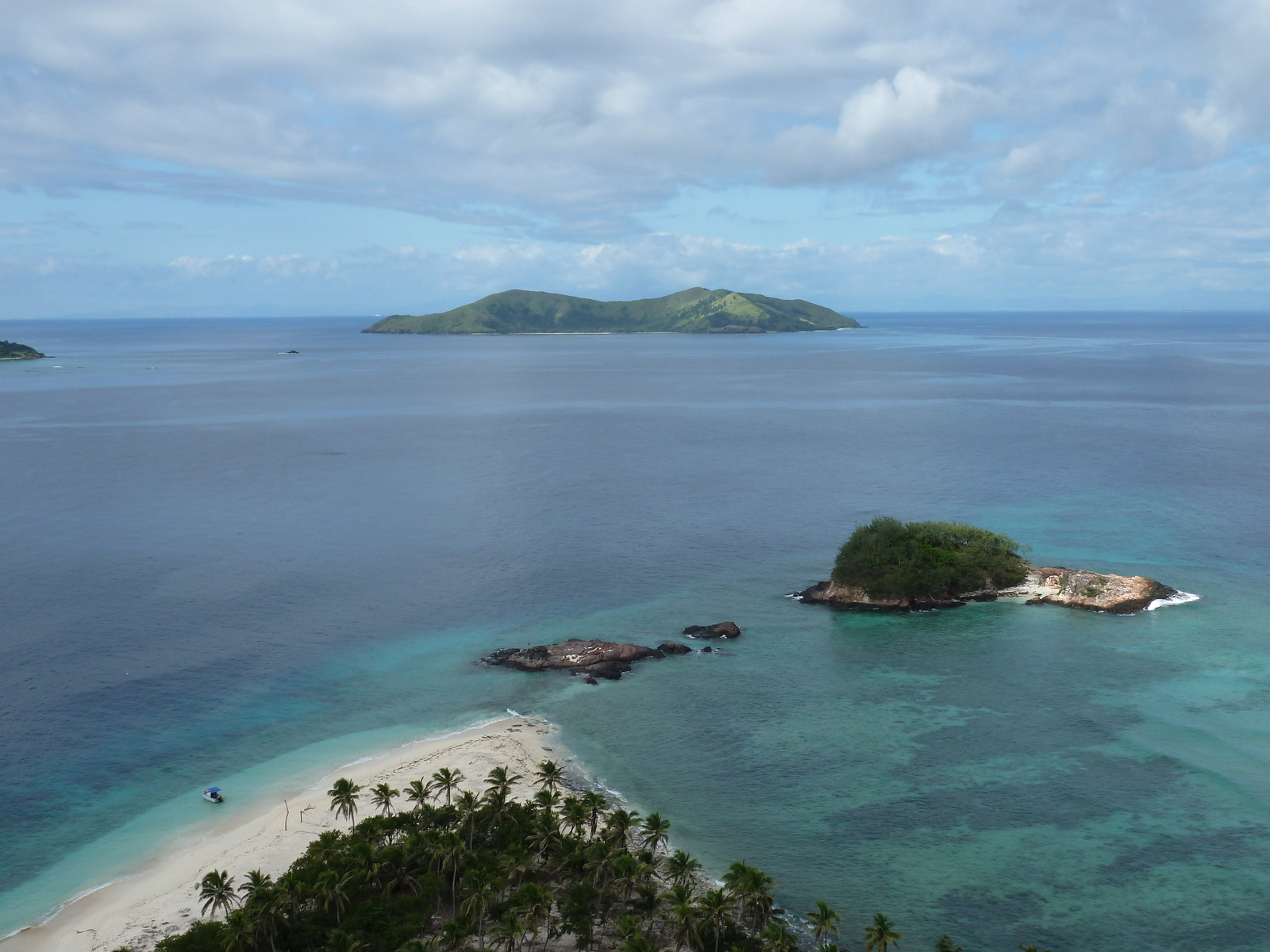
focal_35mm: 42
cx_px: 635
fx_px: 1541
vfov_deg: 34.3
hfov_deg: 44.8
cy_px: 476
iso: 80
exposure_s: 1/400
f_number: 5
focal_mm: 6.9
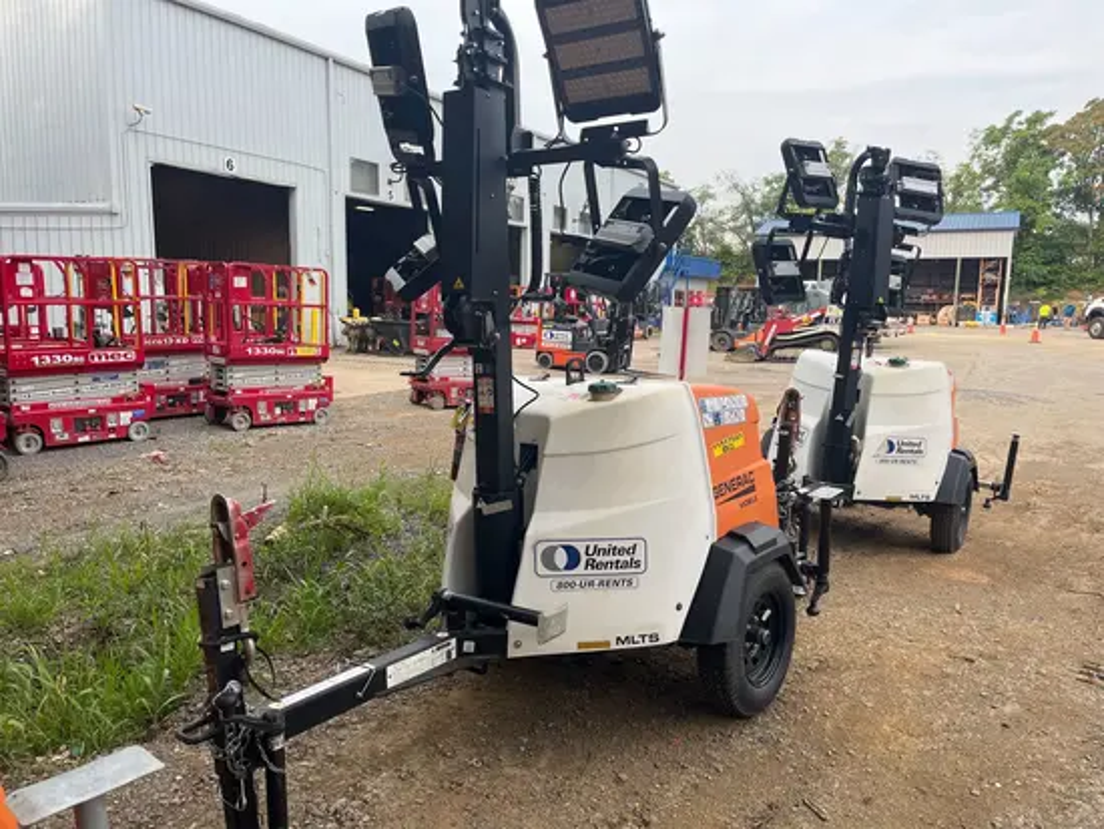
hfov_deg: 67.3
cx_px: 552
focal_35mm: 26
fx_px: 830
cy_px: 414
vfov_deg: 53.1
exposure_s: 1/592
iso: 50
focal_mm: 5.1
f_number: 1.6
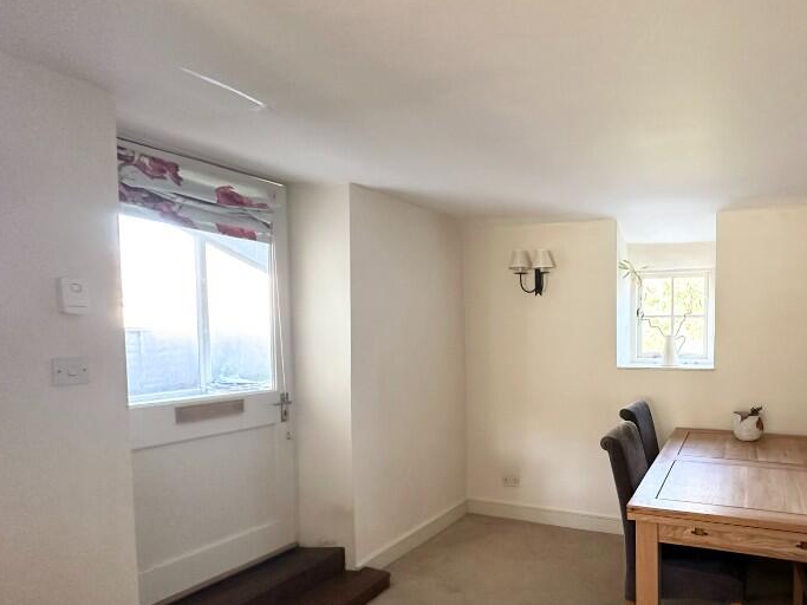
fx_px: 489
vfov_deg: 63.0
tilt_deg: -3.2
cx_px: 579
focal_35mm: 21
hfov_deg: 74.8
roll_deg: +0.0
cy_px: 354
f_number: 2.2
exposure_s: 1/78
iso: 320
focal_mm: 2.22
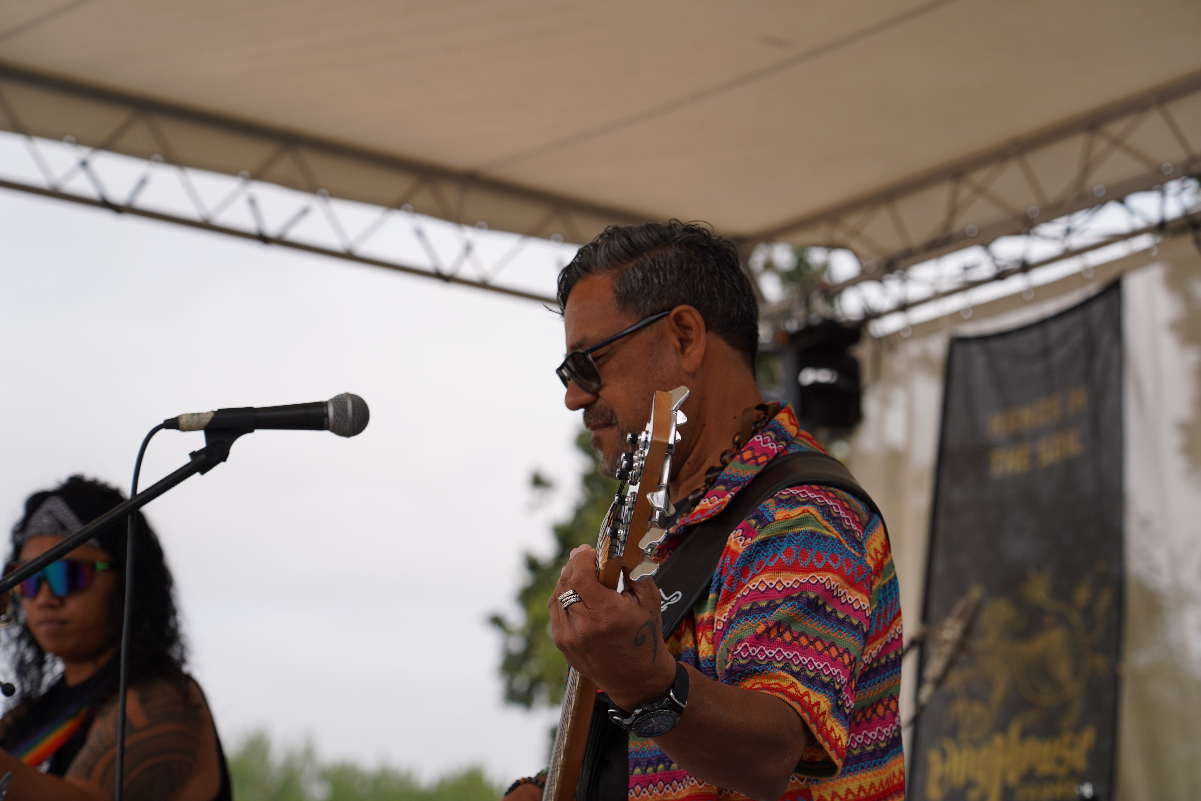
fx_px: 3503
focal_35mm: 105
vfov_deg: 13.0
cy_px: 400
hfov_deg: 19.5
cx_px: 600
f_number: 5.6
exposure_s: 1/320
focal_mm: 105
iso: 100
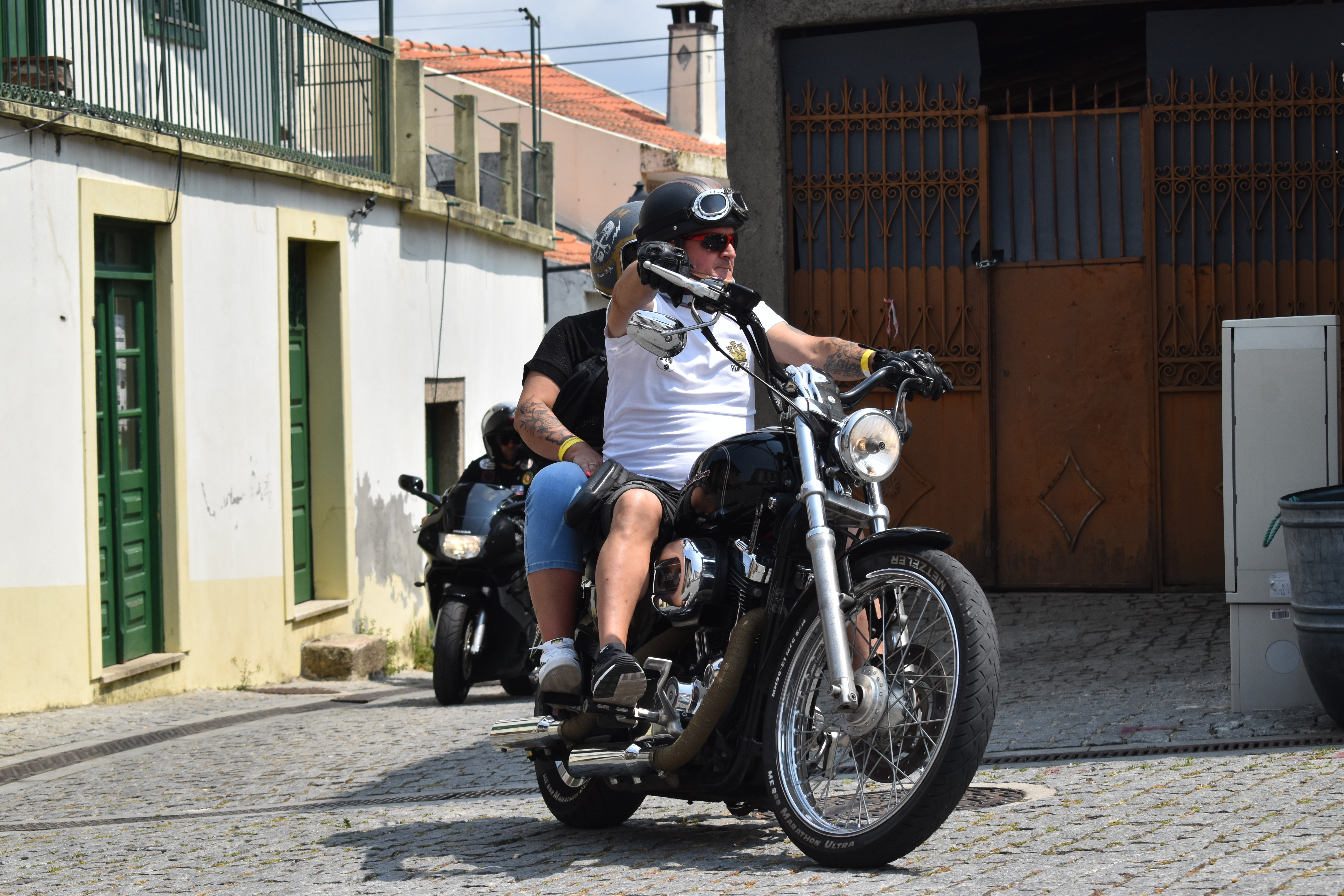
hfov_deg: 24.6
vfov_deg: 16.6
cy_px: 448
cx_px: 672
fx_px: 3080
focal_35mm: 82
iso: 400
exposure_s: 1/1600
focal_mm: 55
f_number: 6.3
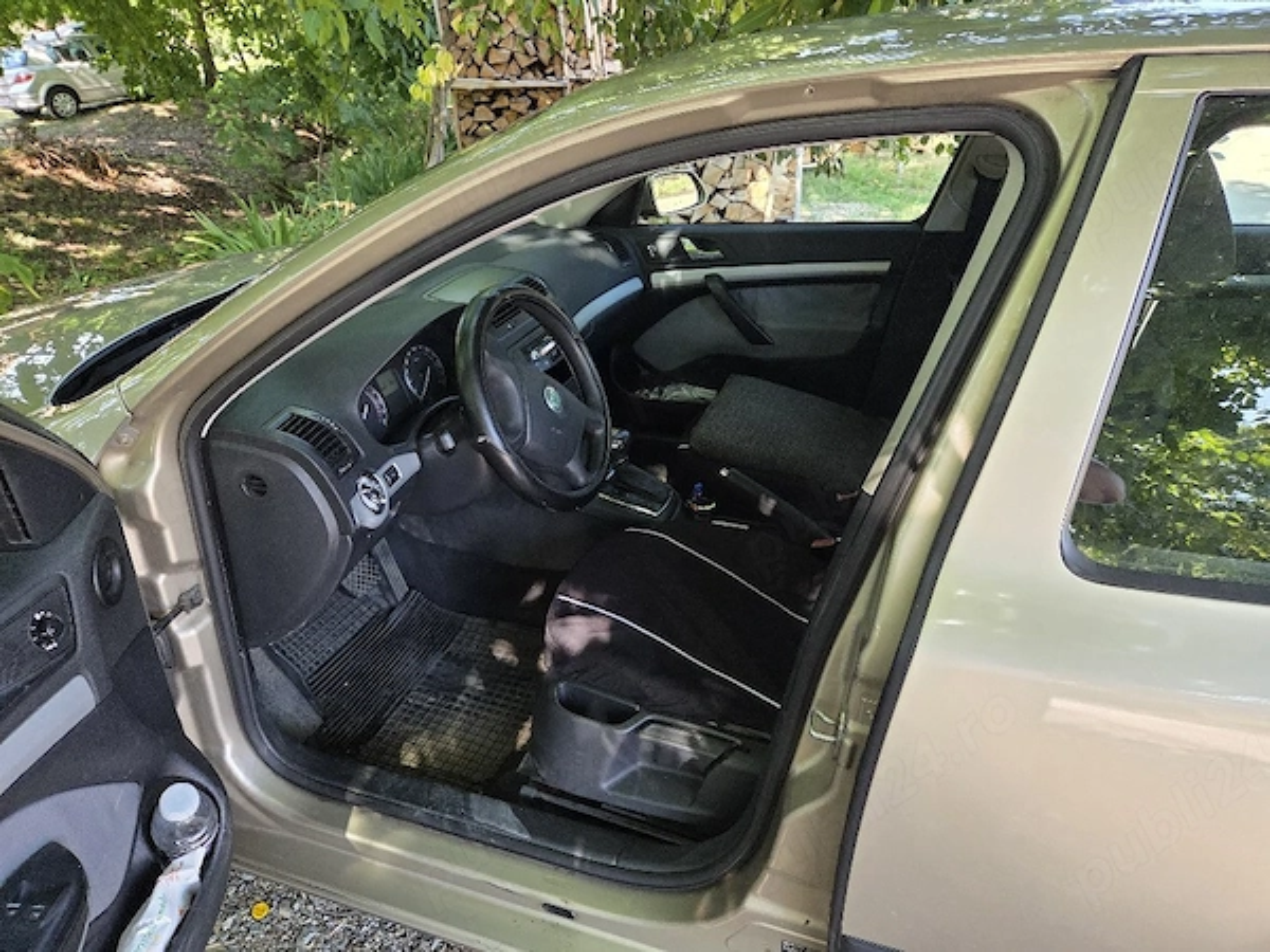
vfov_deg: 58.9
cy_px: 476
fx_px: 844
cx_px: 635
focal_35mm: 23
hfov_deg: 73.9
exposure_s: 1/182
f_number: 1.8
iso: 100
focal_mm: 5.4
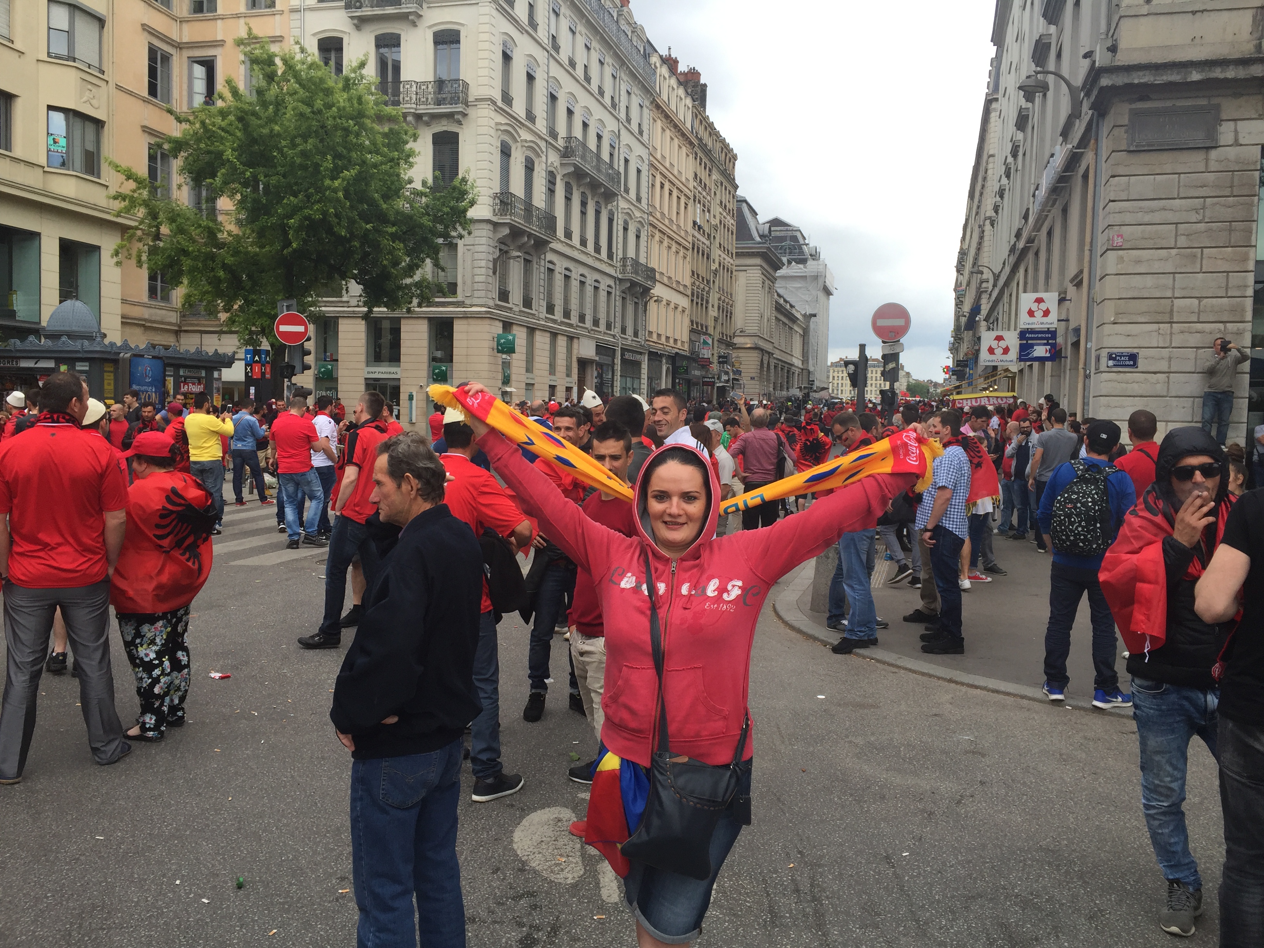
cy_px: 474
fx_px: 1059
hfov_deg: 61.7
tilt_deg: -2.1
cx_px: 632
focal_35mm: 29
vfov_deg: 48.2
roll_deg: -1.3
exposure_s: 1/476
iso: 32
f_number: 2.2
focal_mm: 4.15
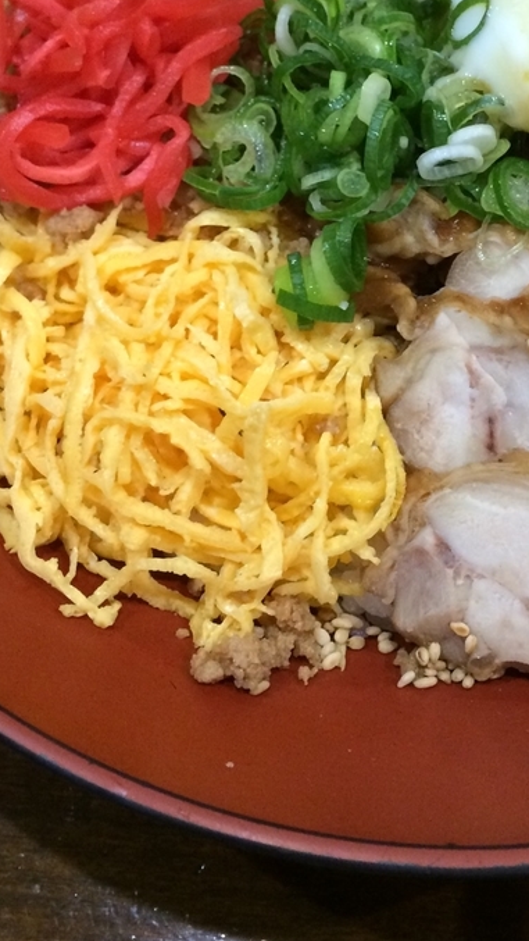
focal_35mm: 56
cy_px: 168
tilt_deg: -61.9
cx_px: 412
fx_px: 1396
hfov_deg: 21.2
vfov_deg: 35.8
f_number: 2.2
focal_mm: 4.15
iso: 200
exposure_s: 1/30
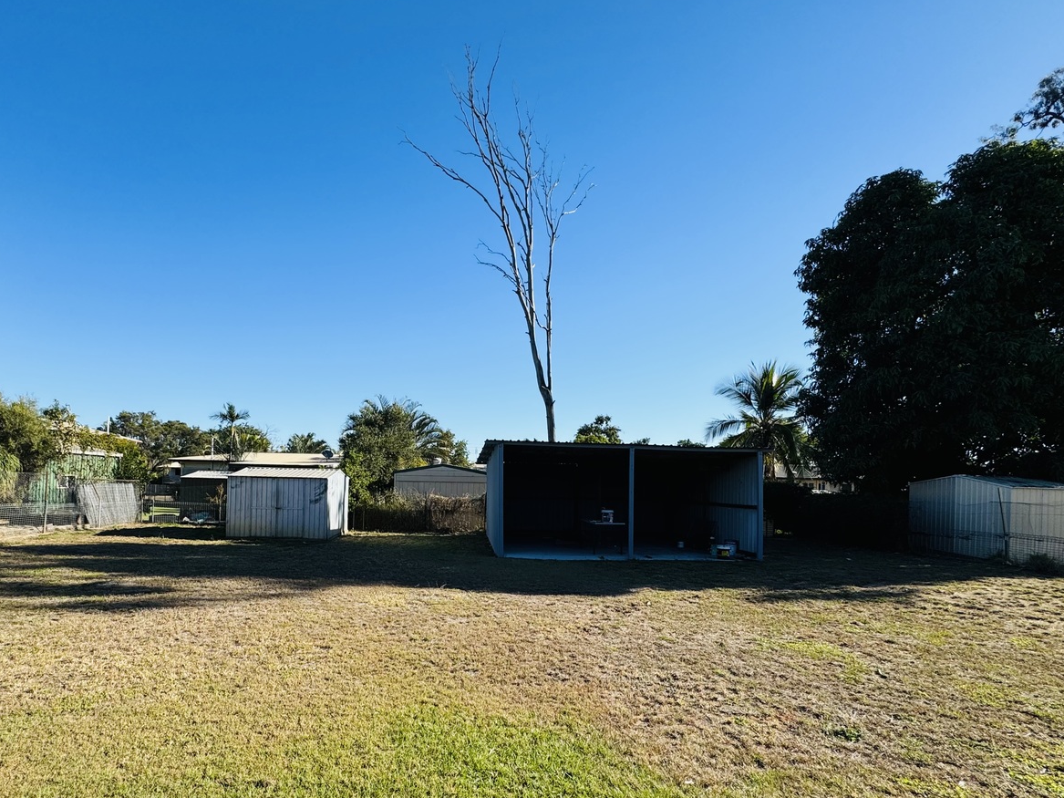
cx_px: 446
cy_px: 474
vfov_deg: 70.9
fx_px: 553
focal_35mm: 18
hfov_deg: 87.0
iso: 50
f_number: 2.2
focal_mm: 2.22
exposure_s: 1/1395
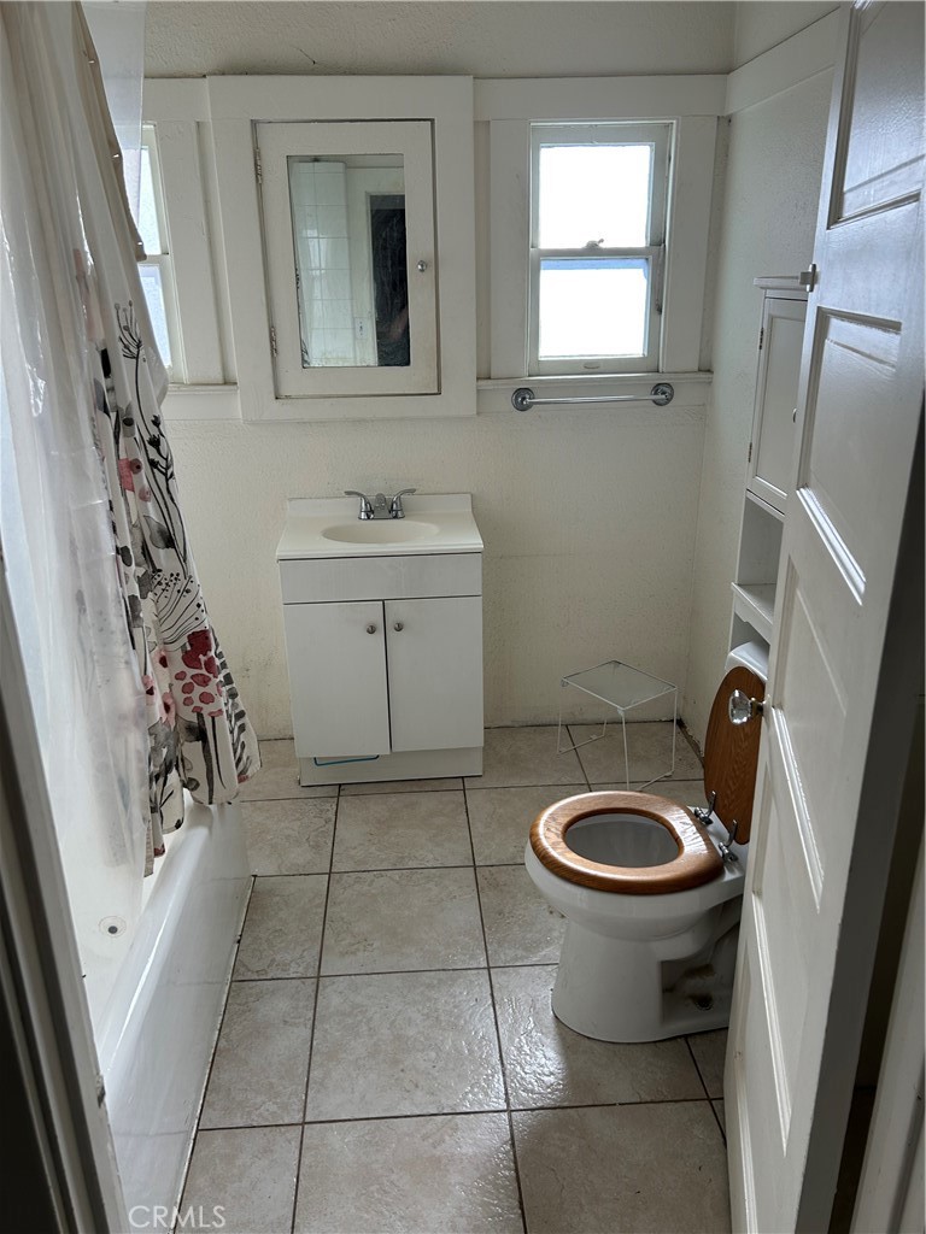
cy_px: 617
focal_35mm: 26
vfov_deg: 67.3
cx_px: 463
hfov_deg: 53.1
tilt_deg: -20.4
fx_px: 927
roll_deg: +0.7
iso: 50
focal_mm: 5.7
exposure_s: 1/340
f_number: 1.5
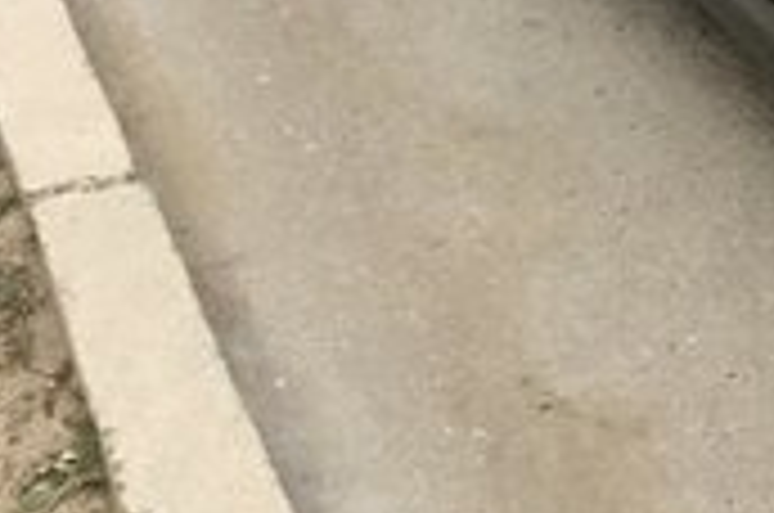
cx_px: 1431
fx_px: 2489
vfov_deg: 11.6
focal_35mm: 116
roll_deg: -1.5
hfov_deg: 15.1
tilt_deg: -24.9
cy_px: -43
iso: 25
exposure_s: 1/100
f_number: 2.2
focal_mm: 4.15
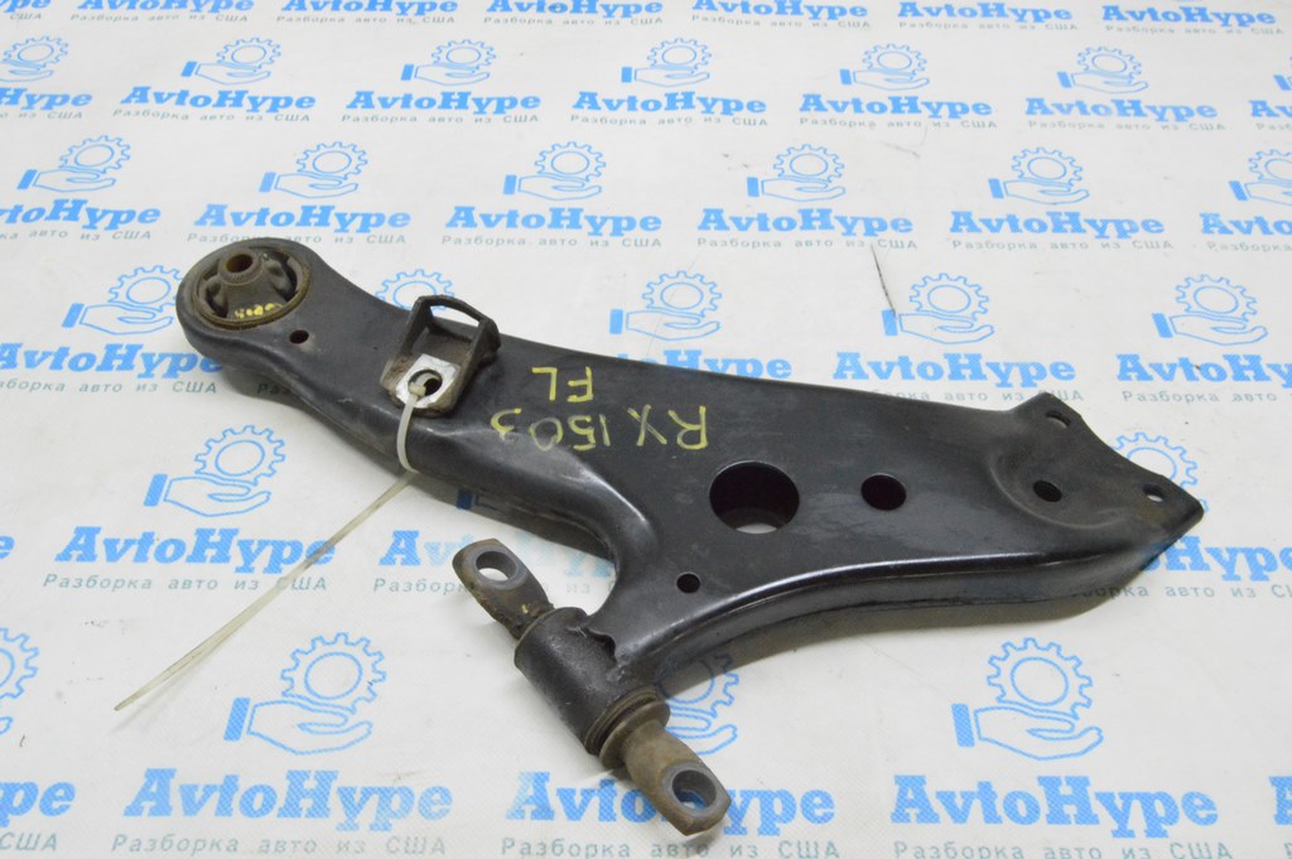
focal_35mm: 34
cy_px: 430
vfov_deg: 38.3
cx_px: 646
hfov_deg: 55.1
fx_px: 1237
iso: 6400
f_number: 20
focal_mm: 23
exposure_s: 1/15
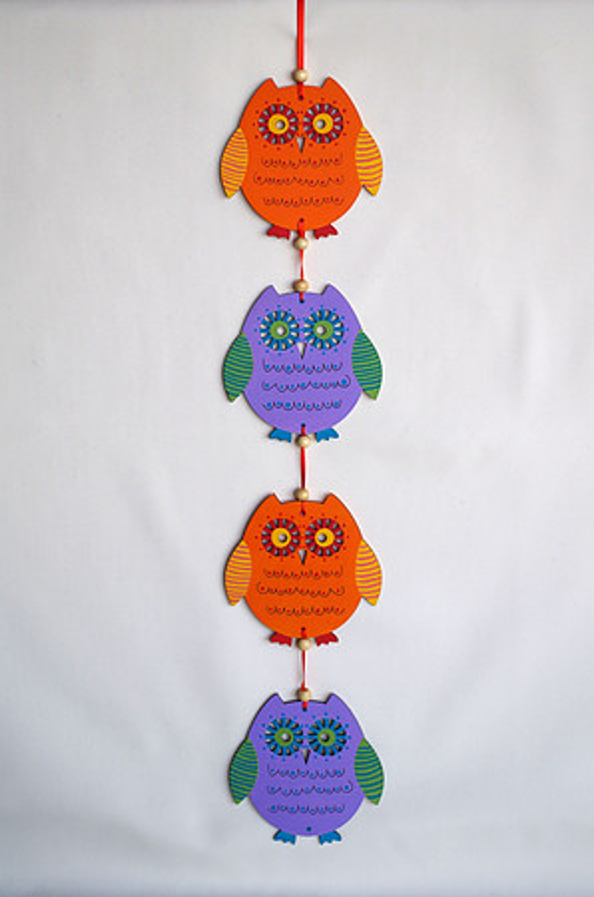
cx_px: 297
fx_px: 1865
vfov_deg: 27.0
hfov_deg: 18.1
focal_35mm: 75
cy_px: 448
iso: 100
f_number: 3.5
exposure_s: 1/125
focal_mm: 50
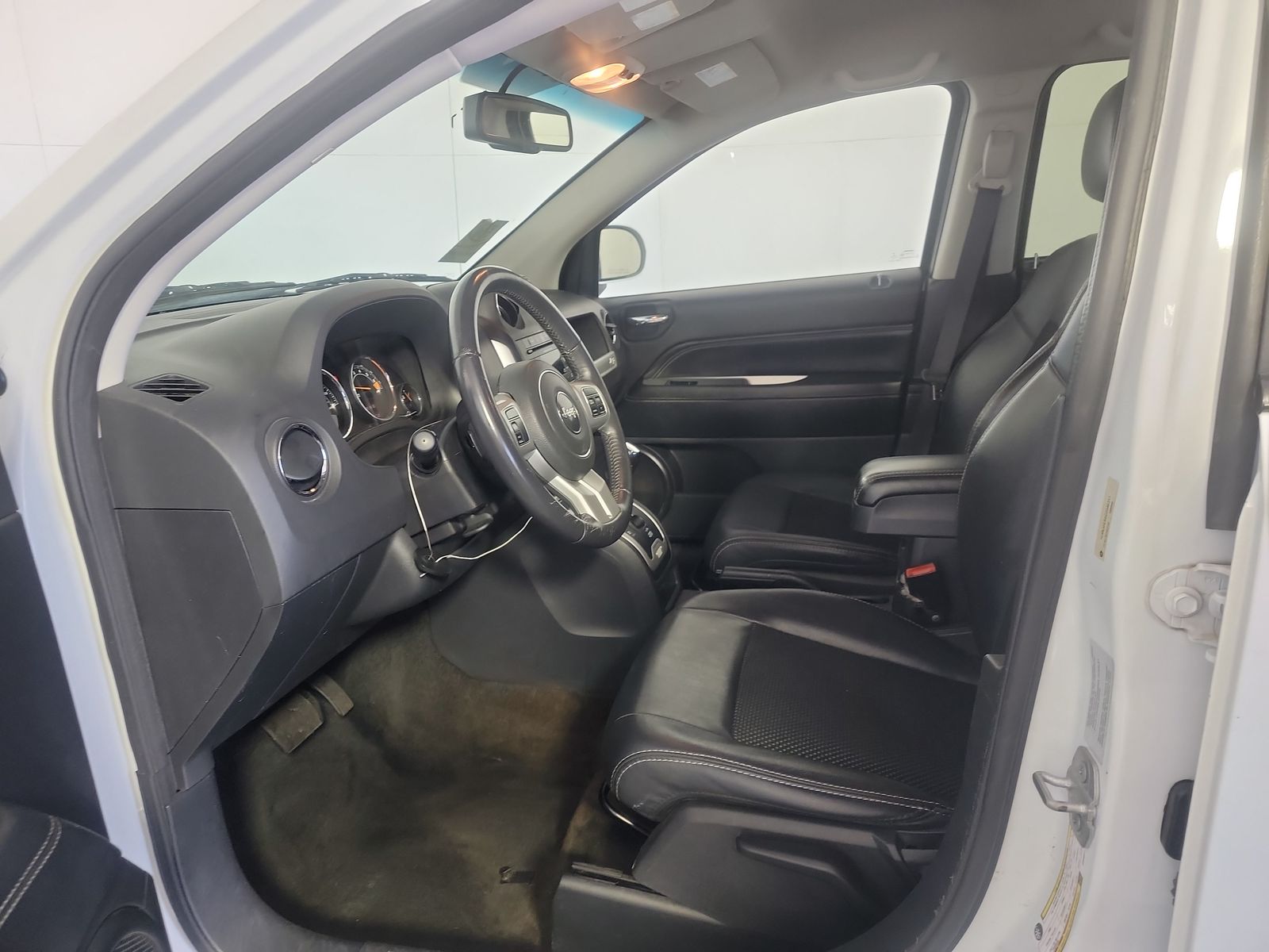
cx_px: 634
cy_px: 476
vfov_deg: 56.8
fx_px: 880
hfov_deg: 71.6
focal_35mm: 24
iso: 278
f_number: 1.8
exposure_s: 1/59
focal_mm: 6.7
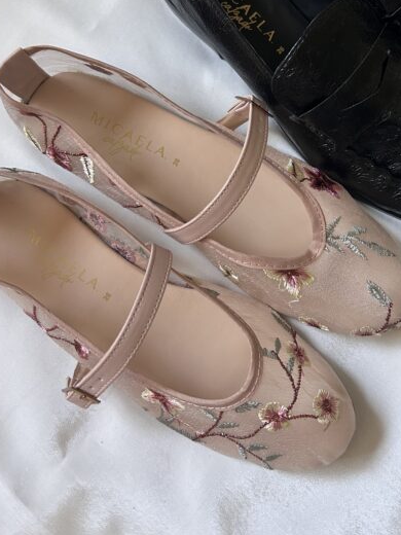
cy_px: 158
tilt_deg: -77.1
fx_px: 618
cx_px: 267
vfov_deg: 45.7
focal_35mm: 40
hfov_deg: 35.6
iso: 250
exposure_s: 1/60
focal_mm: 5.7
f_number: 1.5
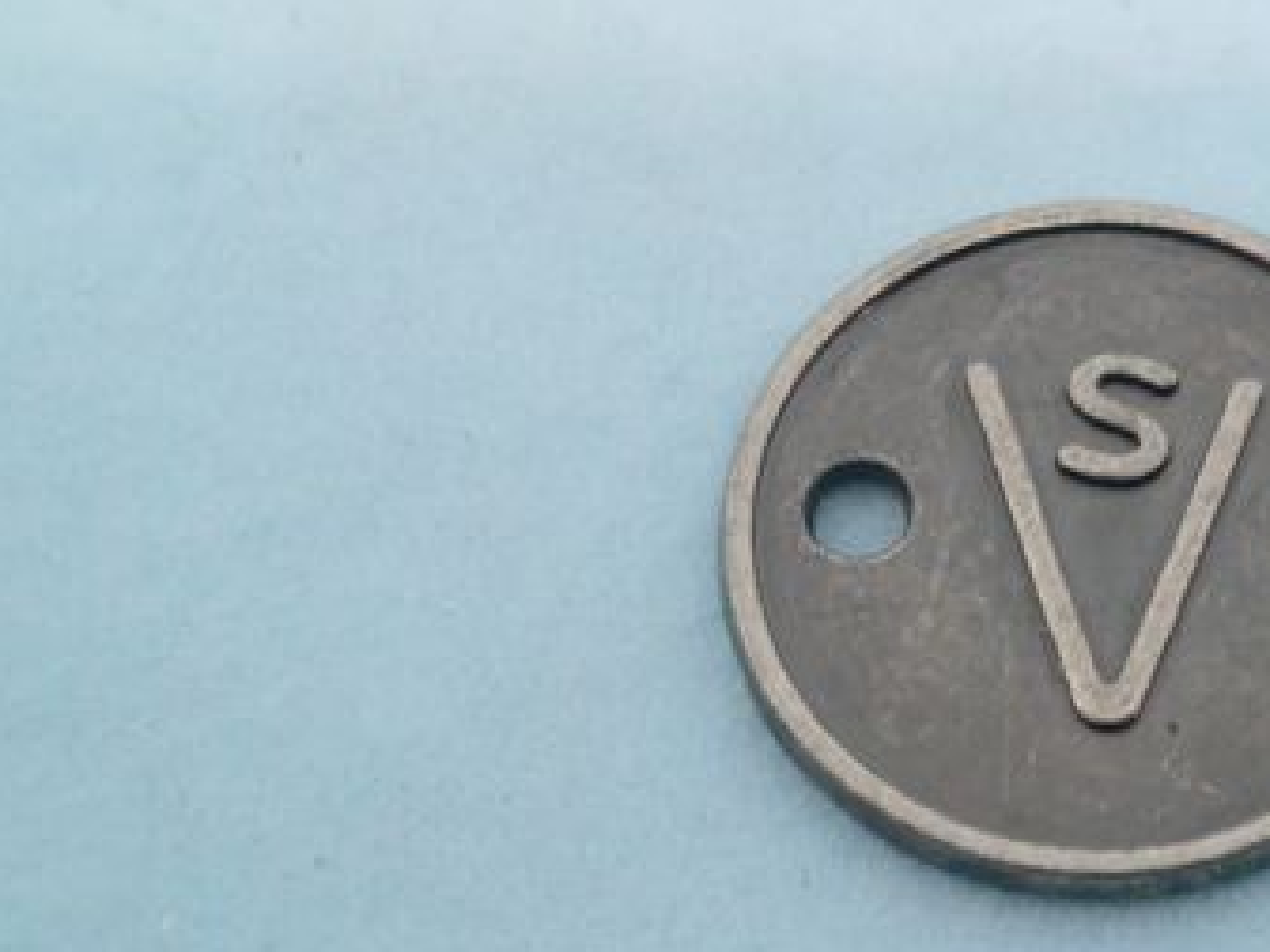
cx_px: 1070
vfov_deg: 18.2
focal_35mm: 81
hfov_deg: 23.7
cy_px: 521
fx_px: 2972
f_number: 2.8
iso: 200
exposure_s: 1/80
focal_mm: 5.58
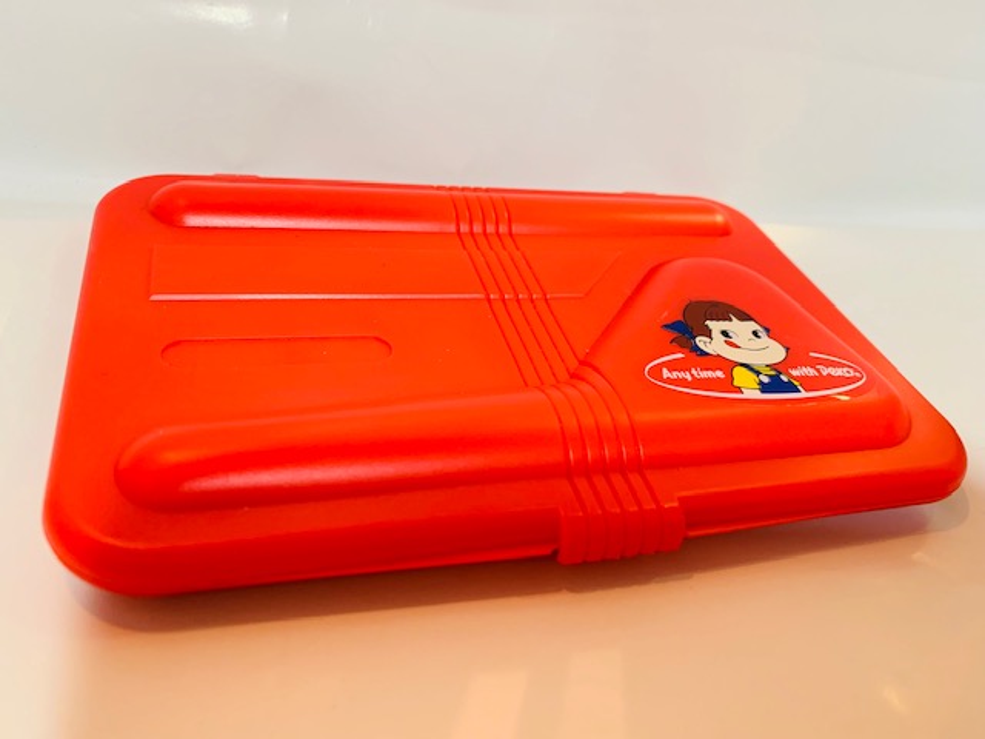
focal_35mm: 26
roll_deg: -14.0
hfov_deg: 67.3
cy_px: 370
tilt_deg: -39.3
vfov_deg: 53.1
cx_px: 492
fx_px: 740
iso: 160
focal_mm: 4.25
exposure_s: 1/50
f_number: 1.8
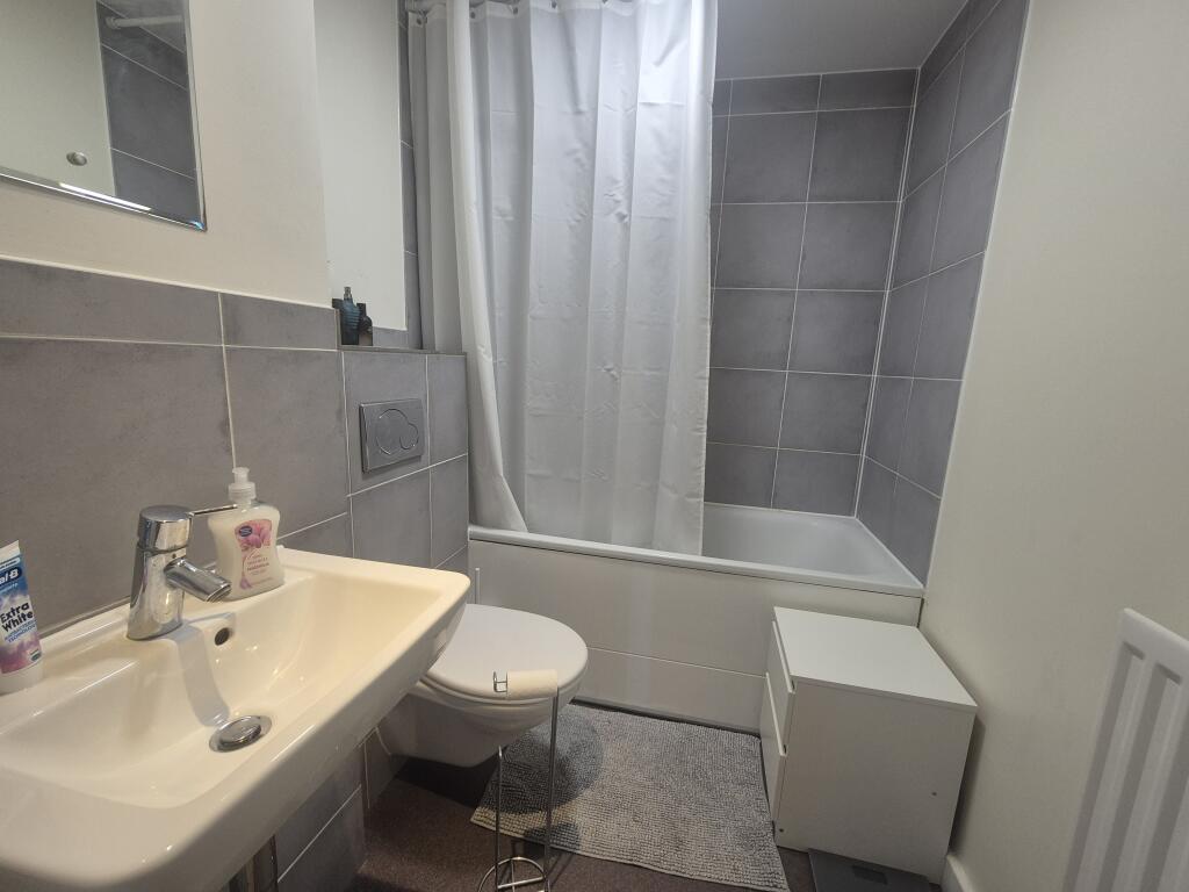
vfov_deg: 89.9
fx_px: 447
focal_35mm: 13
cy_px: 446
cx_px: 594
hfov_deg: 106.2
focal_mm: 2.2
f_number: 2.2
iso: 200
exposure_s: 1/50
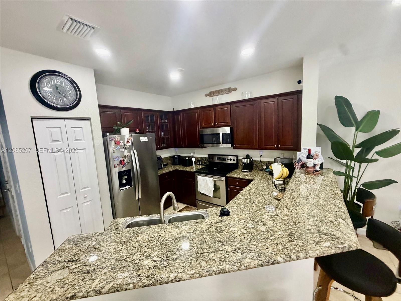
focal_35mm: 14
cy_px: 150
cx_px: 200
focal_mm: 2.22
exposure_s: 1/120
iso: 320
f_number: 2.2
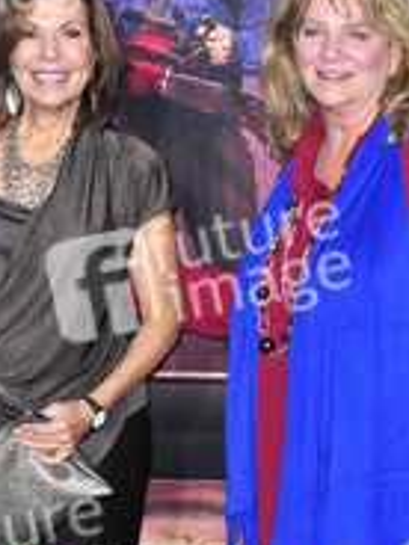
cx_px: 286
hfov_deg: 12.6
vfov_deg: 16.7
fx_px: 1843
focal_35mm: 117
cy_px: 421
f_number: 5.6
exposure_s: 1/320
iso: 640
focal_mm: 56
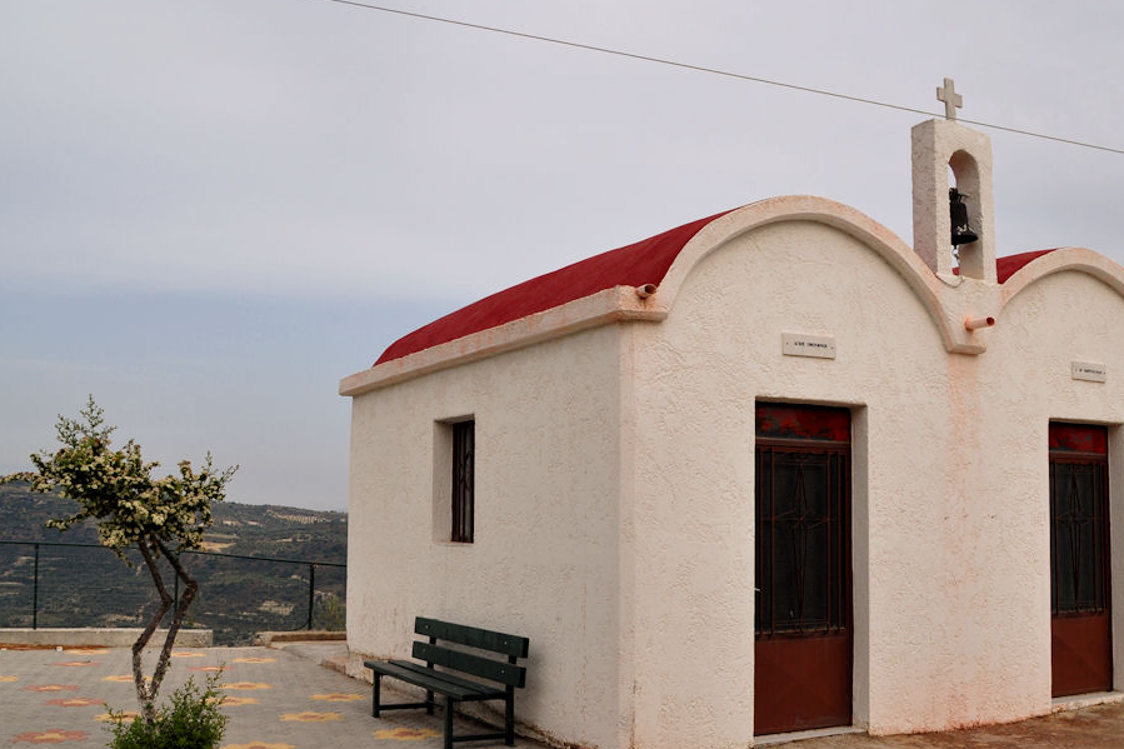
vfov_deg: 36.9
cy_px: 392
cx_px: 636
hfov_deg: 53.0
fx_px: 1124
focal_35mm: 36
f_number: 10
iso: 200
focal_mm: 18
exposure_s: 1/250
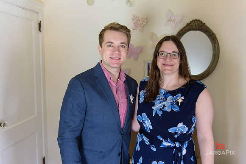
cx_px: 123
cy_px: 82
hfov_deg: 54.4
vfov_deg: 37.9
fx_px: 239
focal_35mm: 35
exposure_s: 1/125
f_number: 3.2
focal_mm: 35
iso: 1600
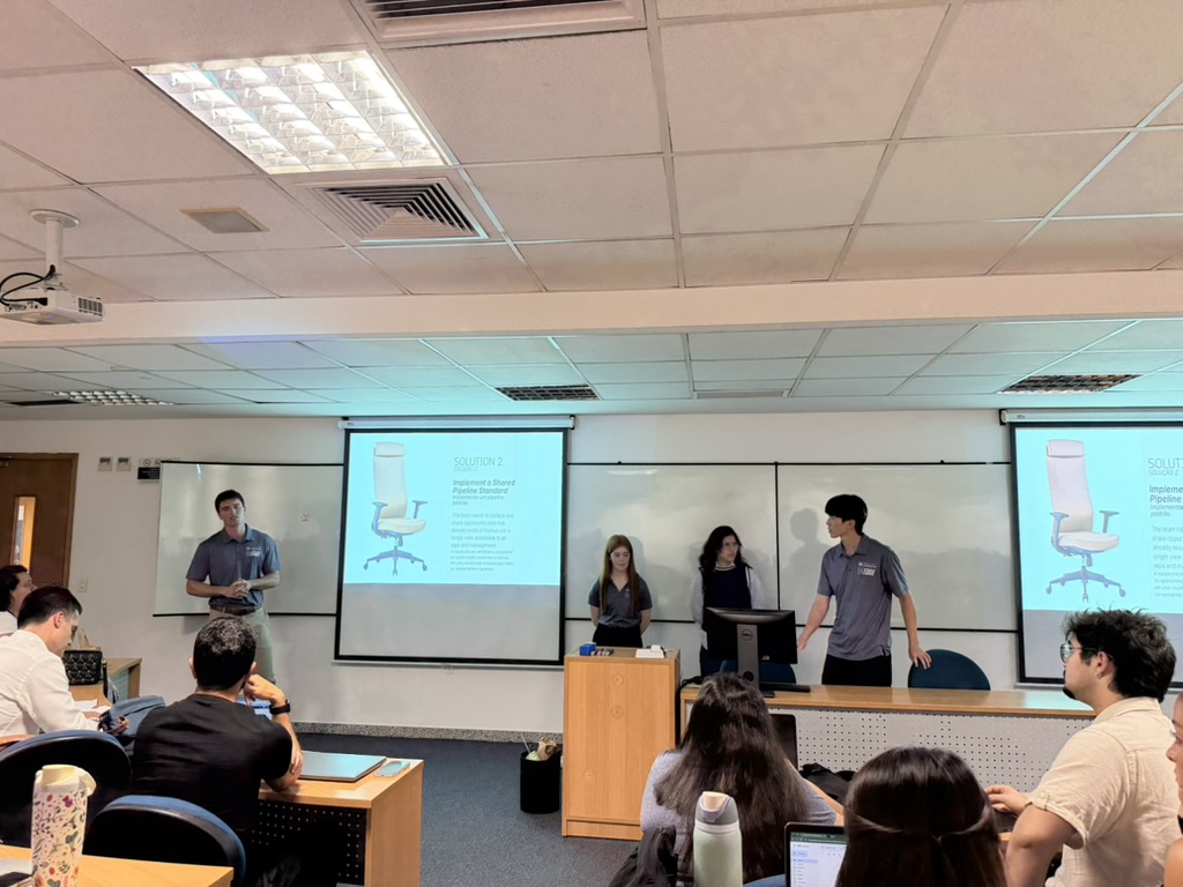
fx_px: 820
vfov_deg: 56.8
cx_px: 592
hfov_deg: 71.6
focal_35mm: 24
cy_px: 444
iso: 320
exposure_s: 1/60
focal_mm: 6.76
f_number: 1.78
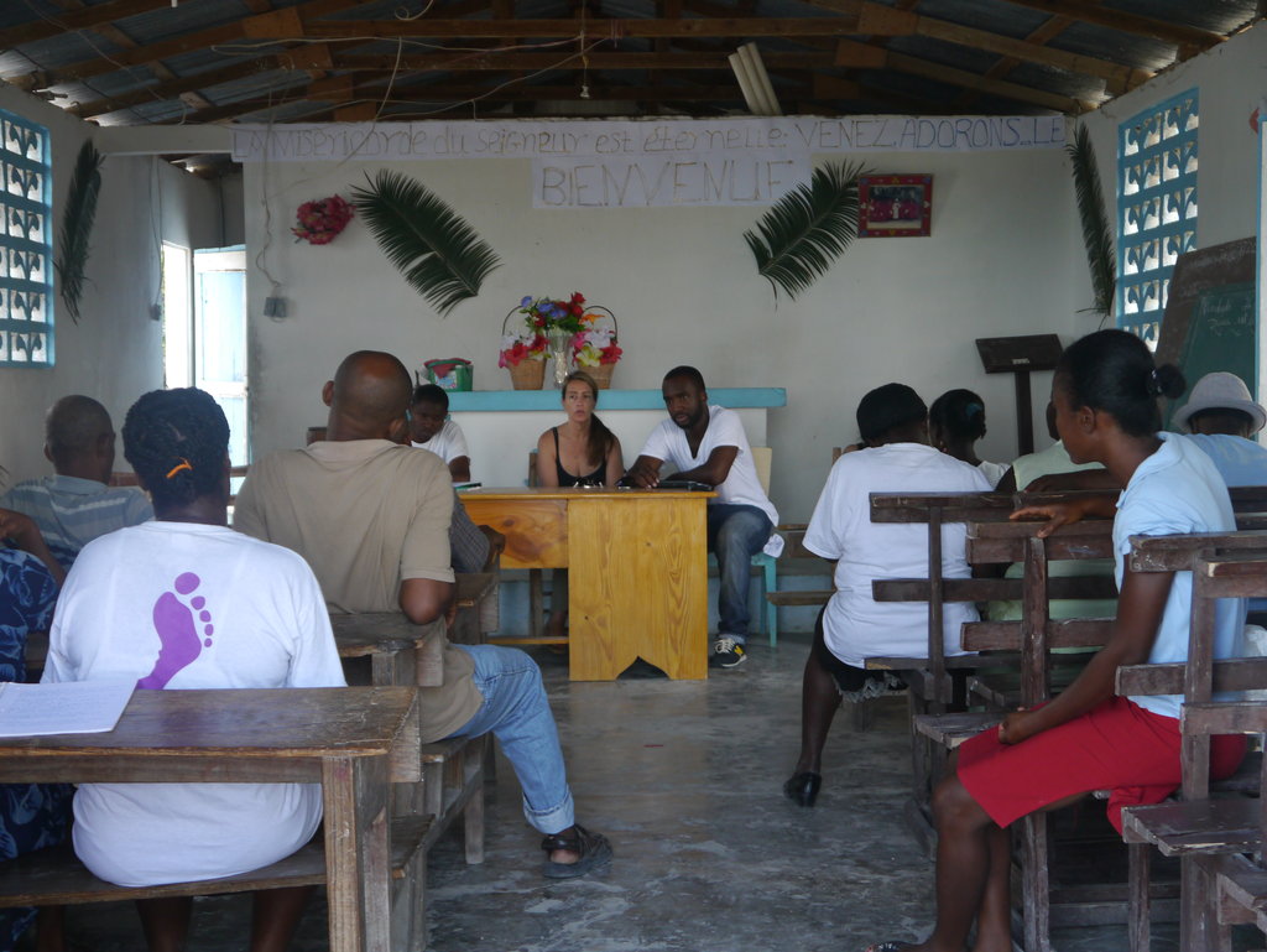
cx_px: 634
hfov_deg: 38.2
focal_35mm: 50
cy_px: 476
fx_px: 1831
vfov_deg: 29.1
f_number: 4.6
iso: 400
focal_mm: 25
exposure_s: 1/60
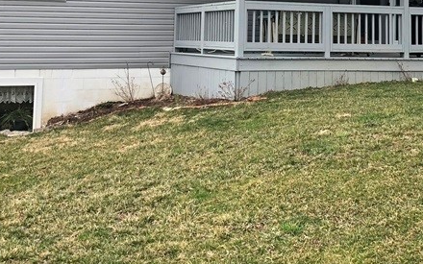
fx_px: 795
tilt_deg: +2.8
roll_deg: -1.4
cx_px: 309
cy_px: -18
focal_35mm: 69
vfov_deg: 18.2
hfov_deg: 29.4
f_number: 1.8
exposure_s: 1/352
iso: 20
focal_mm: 3.99
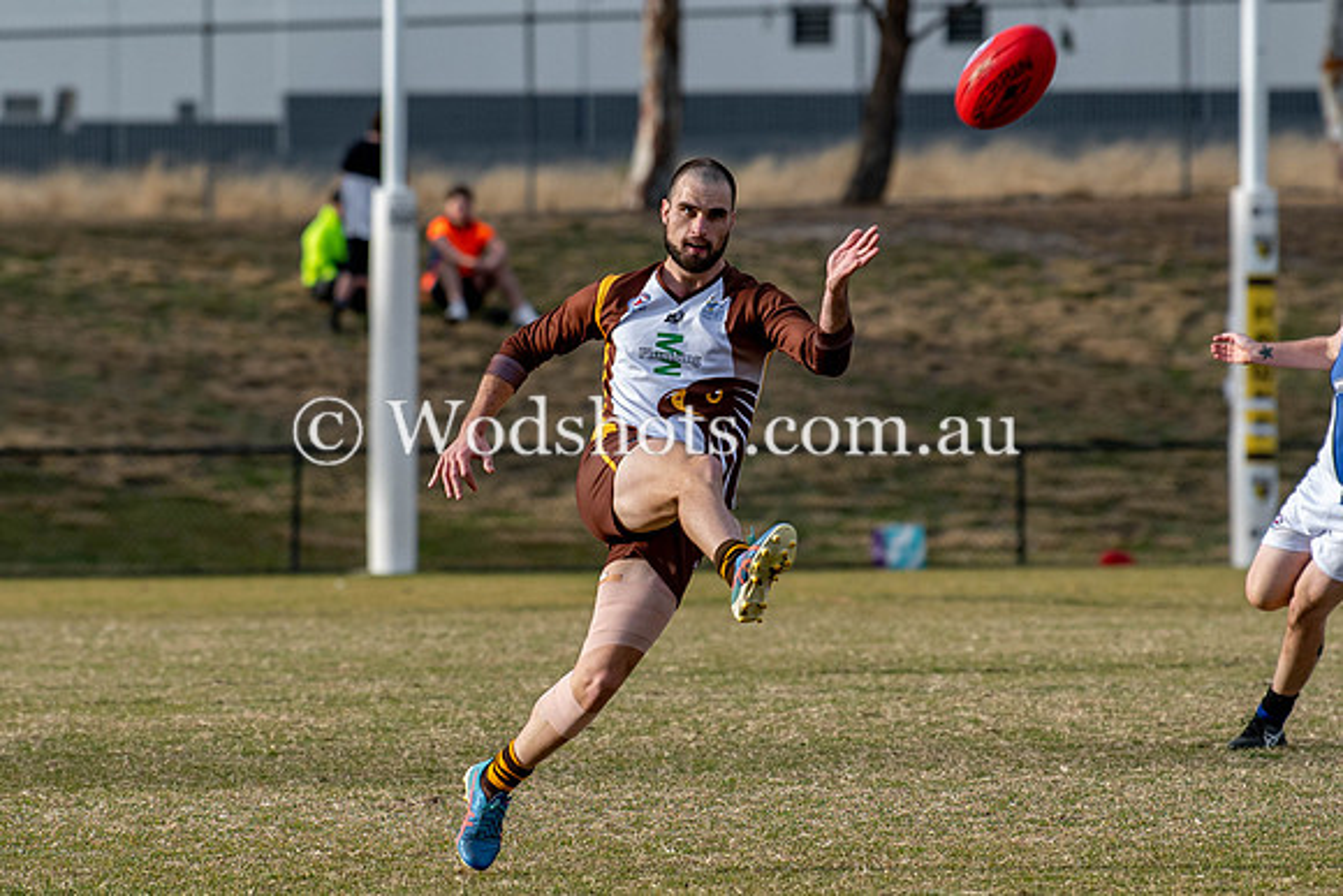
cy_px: 361
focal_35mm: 529
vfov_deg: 2.6
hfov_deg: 3.9
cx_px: 644
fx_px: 19730
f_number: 3.5
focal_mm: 200
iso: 200
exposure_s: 1/1000
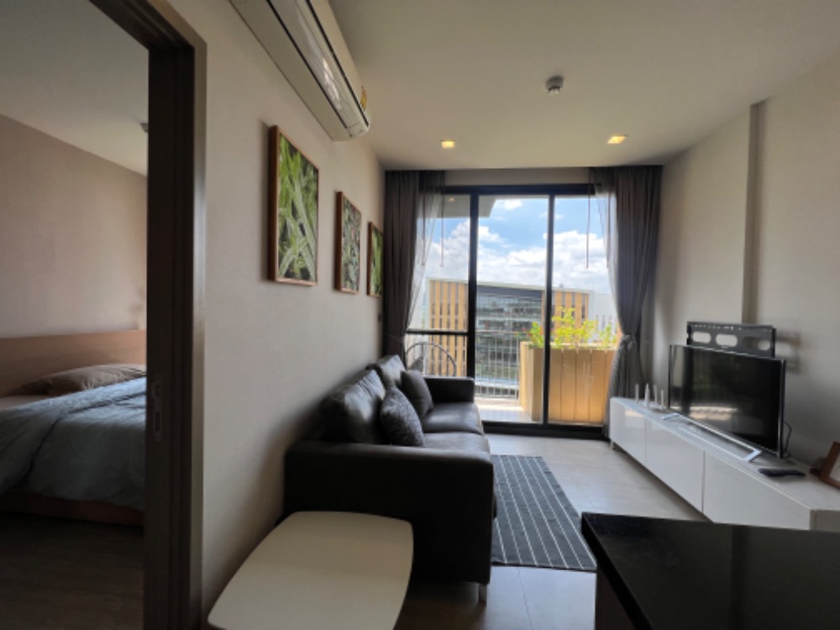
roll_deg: -0.4
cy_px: 315
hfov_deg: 106.2
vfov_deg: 89.9
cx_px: 420
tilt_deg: -1.3
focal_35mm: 13
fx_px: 315
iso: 32
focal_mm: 1.57
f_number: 1.8
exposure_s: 1/359
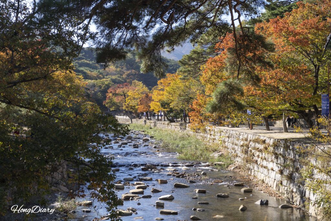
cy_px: 110
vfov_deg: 22.6
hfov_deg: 33.4
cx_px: 166
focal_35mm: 60
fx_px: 552
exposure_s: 1/200
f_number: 6.3
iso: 100
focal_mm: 60
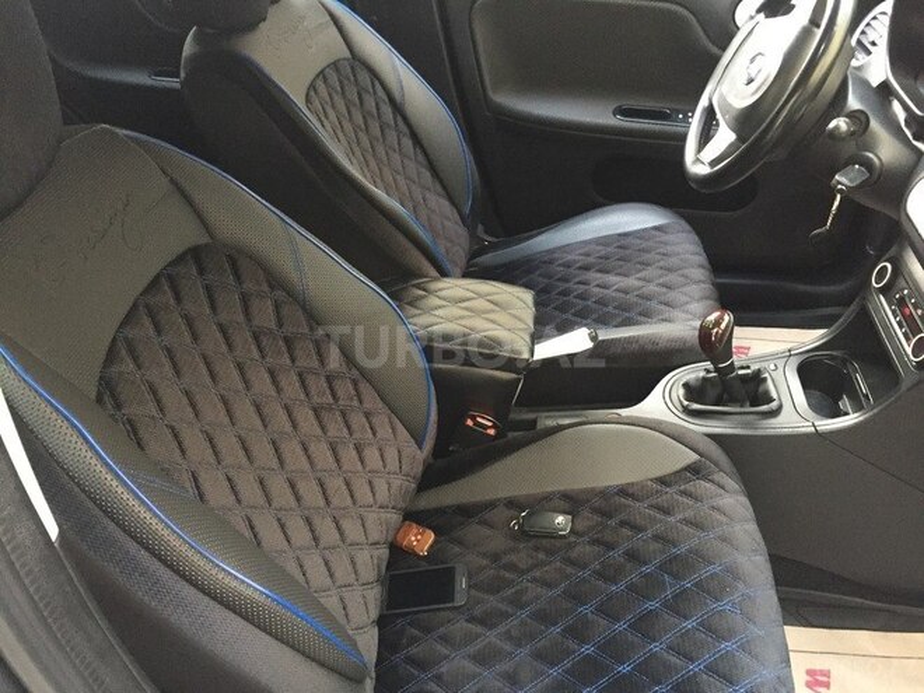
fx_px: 774
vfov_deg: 48.2
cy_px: 346
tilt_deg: -41.3
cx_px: 462
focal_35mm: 29
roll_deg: -0.1
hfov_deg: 61.7
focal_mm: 4.15
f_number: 2.2
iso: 250
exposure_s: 1/17
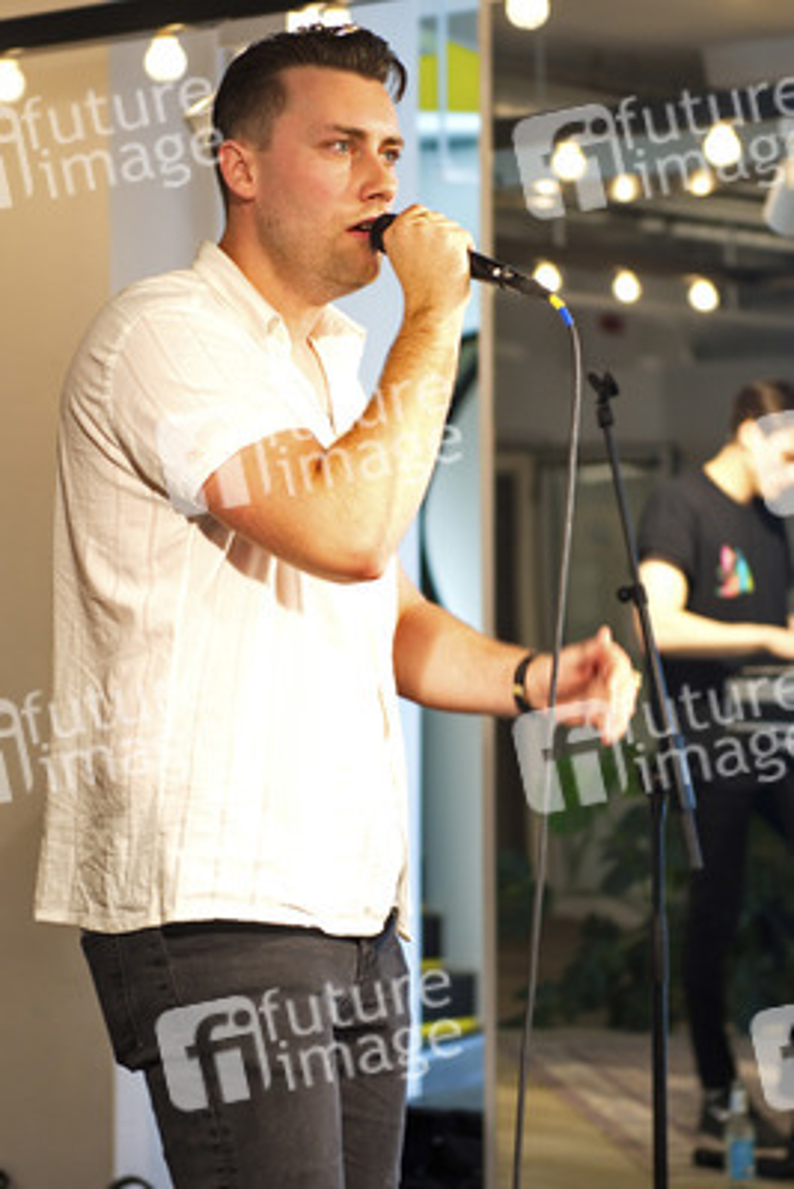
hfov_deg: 19.5
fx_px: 2314
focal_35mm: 70
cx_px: 397
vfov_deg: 28.8
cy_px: 594
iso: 800
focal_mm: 70
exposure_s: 1/160
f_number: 2.8
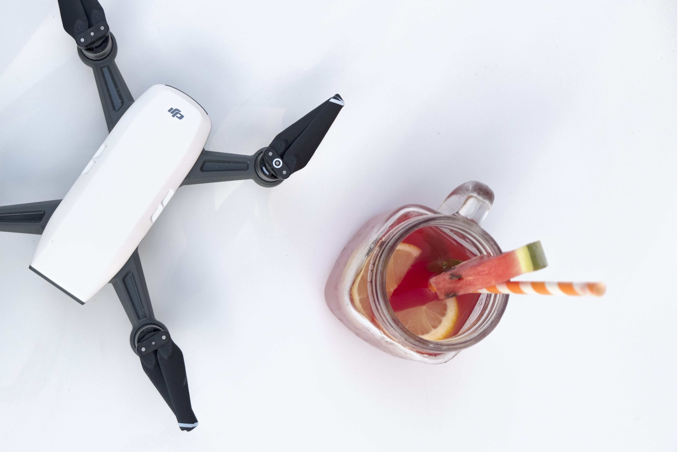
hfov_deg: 46.4
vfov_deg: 31.9
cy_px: 226
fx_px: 791
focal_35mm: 42
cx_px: 339
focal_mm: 27.7
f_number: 3.2
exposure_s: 1/3000
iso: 500
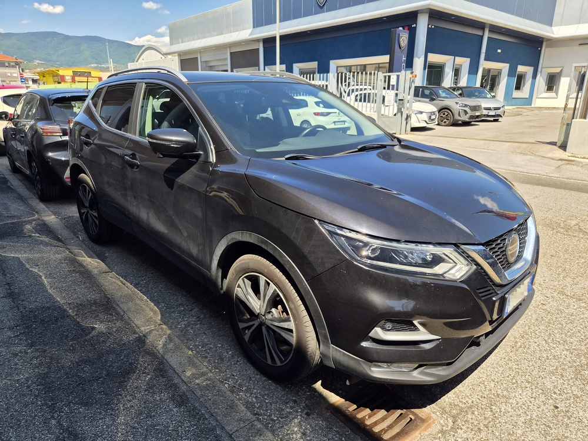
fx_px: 391
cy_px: 220
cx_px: 294
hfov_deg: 73.9
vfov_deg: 58.9
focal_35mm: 23
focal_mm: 5.4
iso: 80
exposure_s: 1/2500
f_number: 1.8
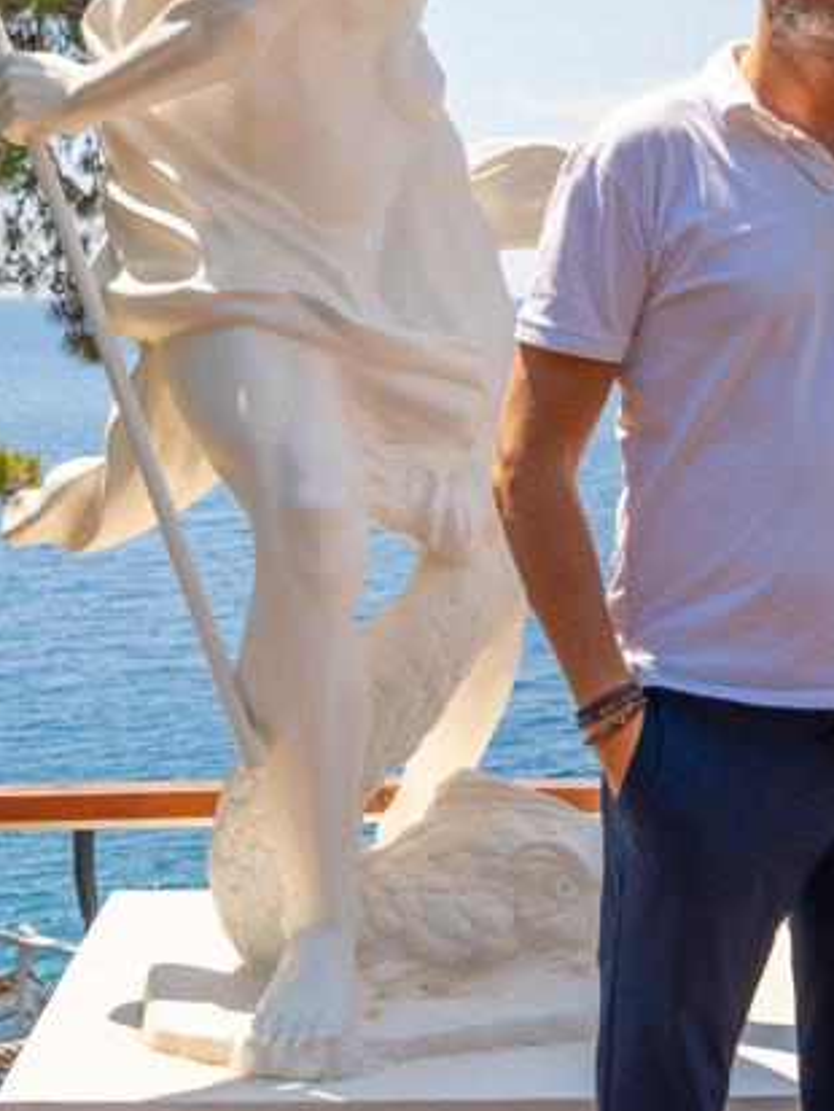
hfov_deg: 17.9
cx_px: 557
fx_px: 2637
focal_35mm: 82
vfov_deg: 23.7
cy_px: 358
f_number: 7.1
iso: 200
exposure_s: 1/640
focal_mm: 29.4
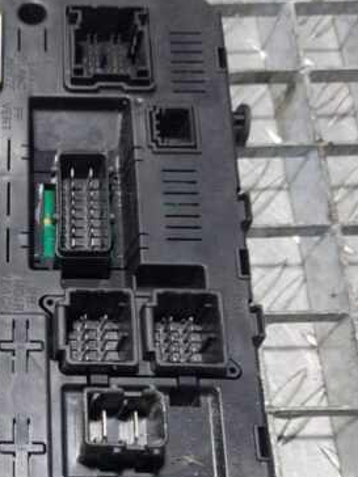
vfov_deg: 34.3
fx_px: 758
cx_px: -13
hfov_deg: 25.1
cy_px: 350
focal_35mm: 55
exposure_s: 1/50
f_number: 1.8
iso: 160
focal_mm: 5.23
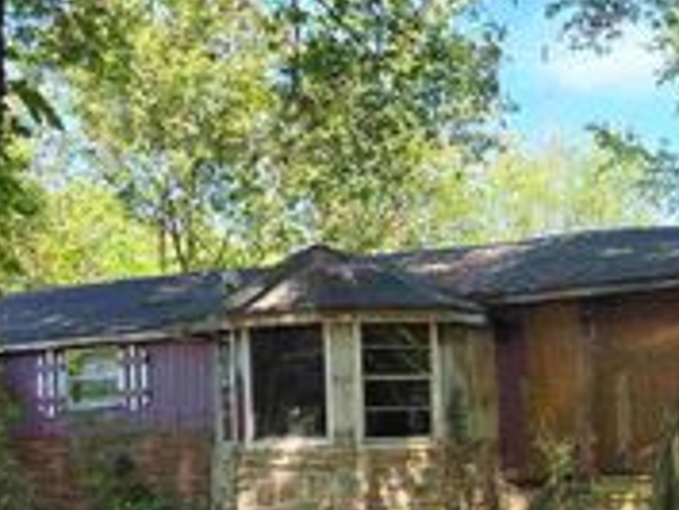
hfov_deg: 29.2
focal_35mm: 65
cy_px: 420
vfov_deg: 22.3
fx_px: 1276
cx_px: 537
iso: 16
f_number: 1.7
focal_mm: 6.3
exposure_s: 1/180
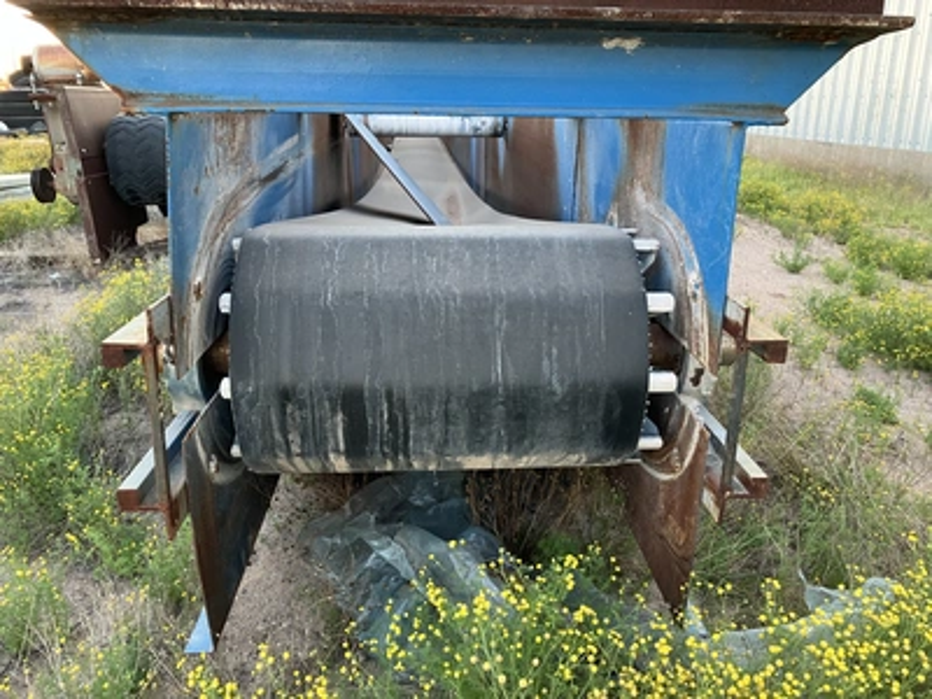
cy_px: 350
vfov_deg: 49.7
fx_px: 754
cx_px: 466
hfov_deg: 63.4
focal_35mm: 28
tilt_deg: -17.7
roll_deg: +0.7
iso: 100
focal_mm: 3.99
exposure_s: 1/60
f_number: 1.8
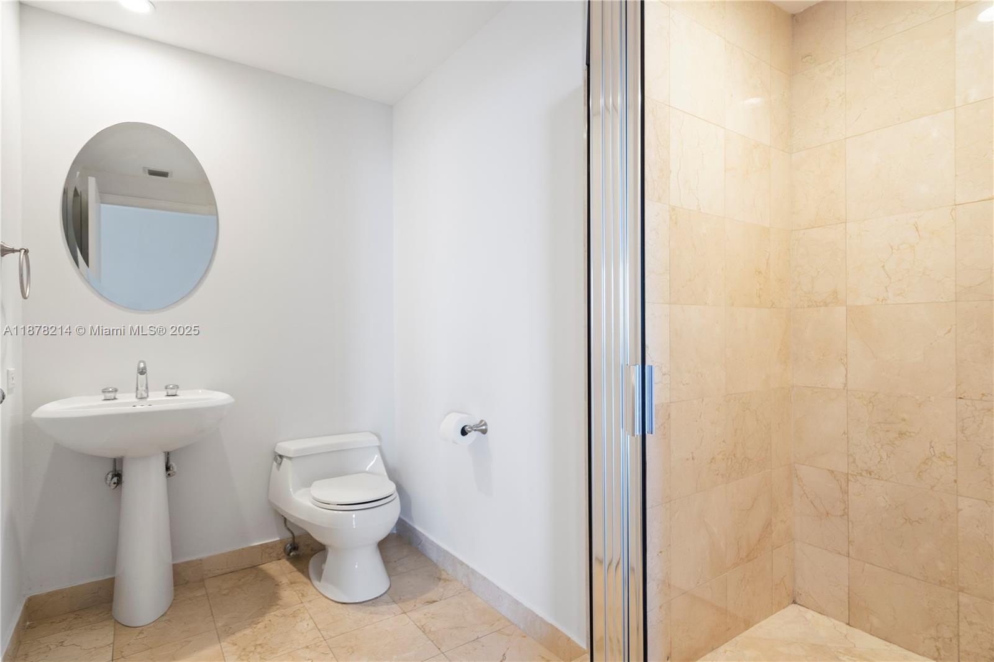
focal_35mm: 18
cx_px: 497
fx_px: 497
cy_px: 331
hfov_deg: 90.0
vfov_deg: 67.4
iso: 640
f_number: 8
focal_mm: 18
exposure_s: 1/6
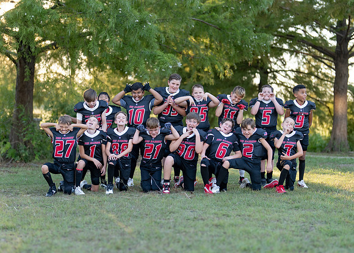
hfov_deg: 26.1
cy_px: 129
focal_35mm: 76
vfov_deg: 18.8
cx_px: 166
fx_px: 763
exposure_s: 1/1250
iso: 200
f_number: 1.2
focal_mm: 50
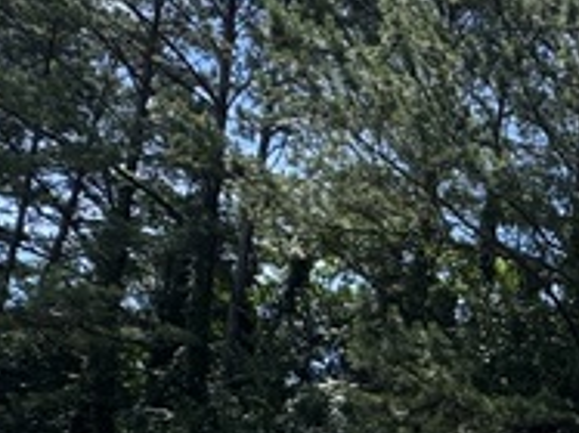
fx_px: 1003
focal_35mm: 60
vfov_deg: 22.5
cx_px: 994
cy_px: 520
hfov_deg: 22.3
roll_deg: +0.4
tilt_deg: +9.5
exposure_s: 1/812
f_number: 2.2
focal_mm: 2.22
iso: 40
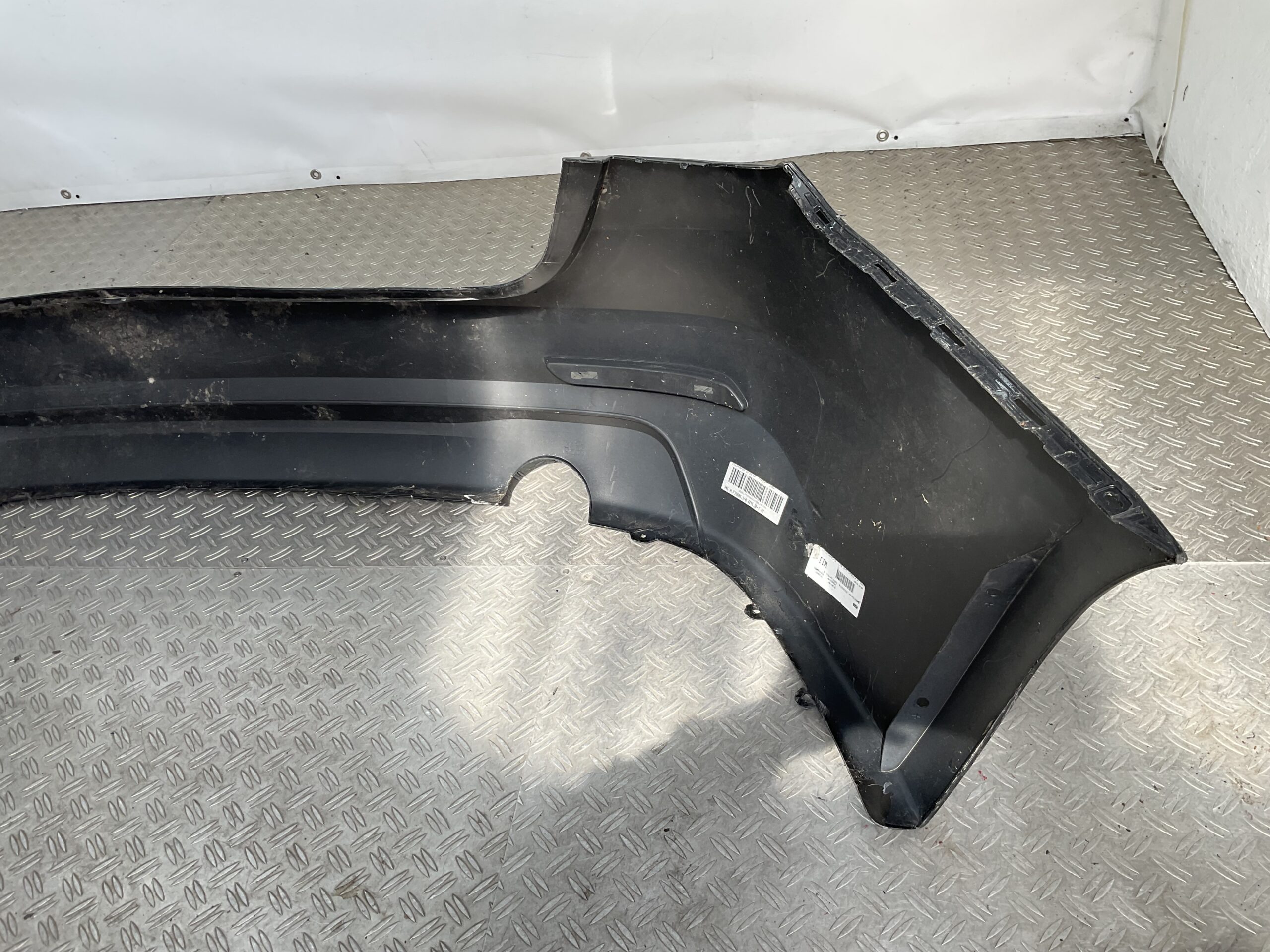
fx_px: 1064
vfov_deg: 48.2
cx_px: 635
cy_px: 476
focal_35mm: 29
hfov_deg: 61.7
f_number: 1.8
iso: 16
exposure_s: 1/190
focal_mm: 3
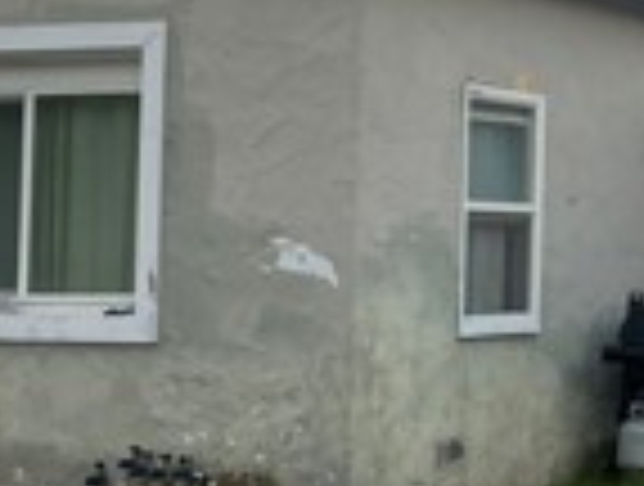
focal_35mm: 116
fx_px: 2164
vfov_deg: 12.8
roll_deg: -0.6
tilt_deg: +4.8
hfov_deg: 15.7
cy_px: 108
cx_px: 950
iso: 32
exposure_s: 1/168
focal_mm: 4.25
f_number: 1.8
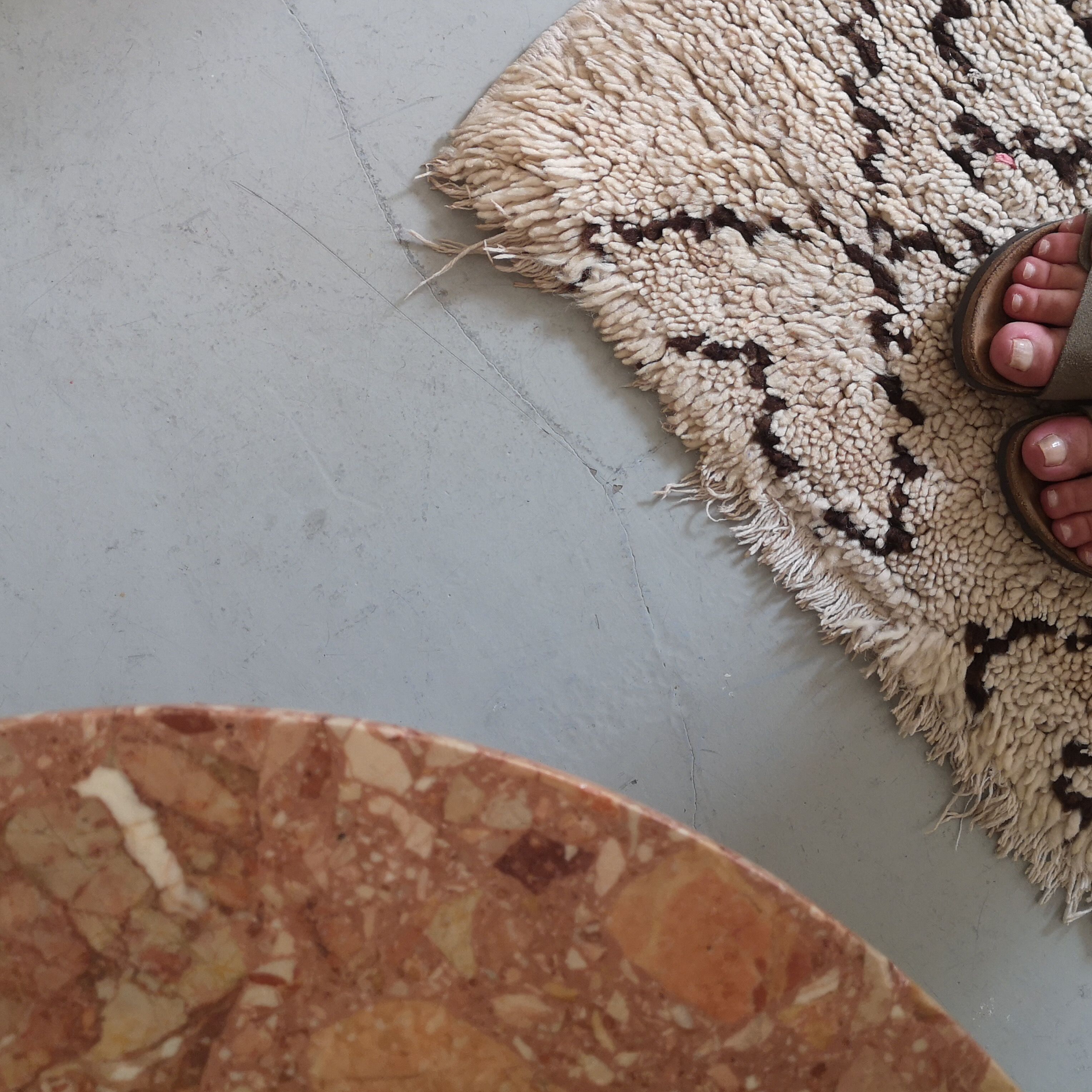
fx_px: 1428
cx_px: 560
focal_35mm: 40
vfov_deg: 41.5
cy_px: 408
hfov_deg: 41.9
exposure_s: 1/100
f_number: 1.8
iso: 100
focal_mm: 3.95
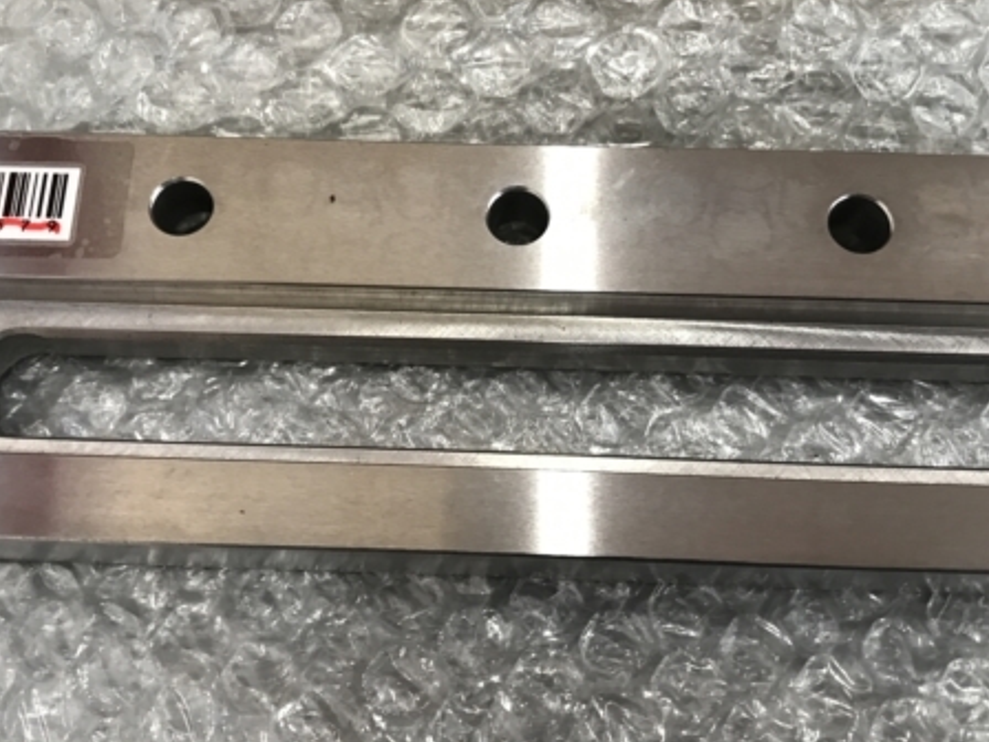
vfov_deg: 35.9
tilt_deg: -72.2
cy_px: 338
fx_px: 1143
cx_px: 486
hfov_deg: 46.8
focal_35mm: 40
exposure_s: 1/30
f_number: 1.8
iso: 40
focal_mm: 3.99
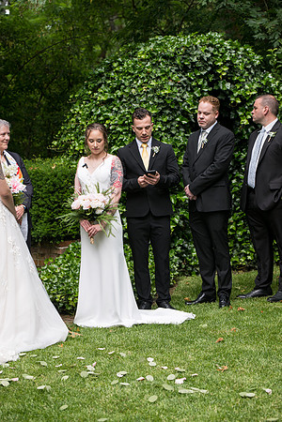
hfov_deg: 15.9
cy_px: 211
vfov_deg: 23.6
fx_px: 1010
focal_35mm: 86
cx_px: 141
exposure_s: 1/400
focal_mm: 86
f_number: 4
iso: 200
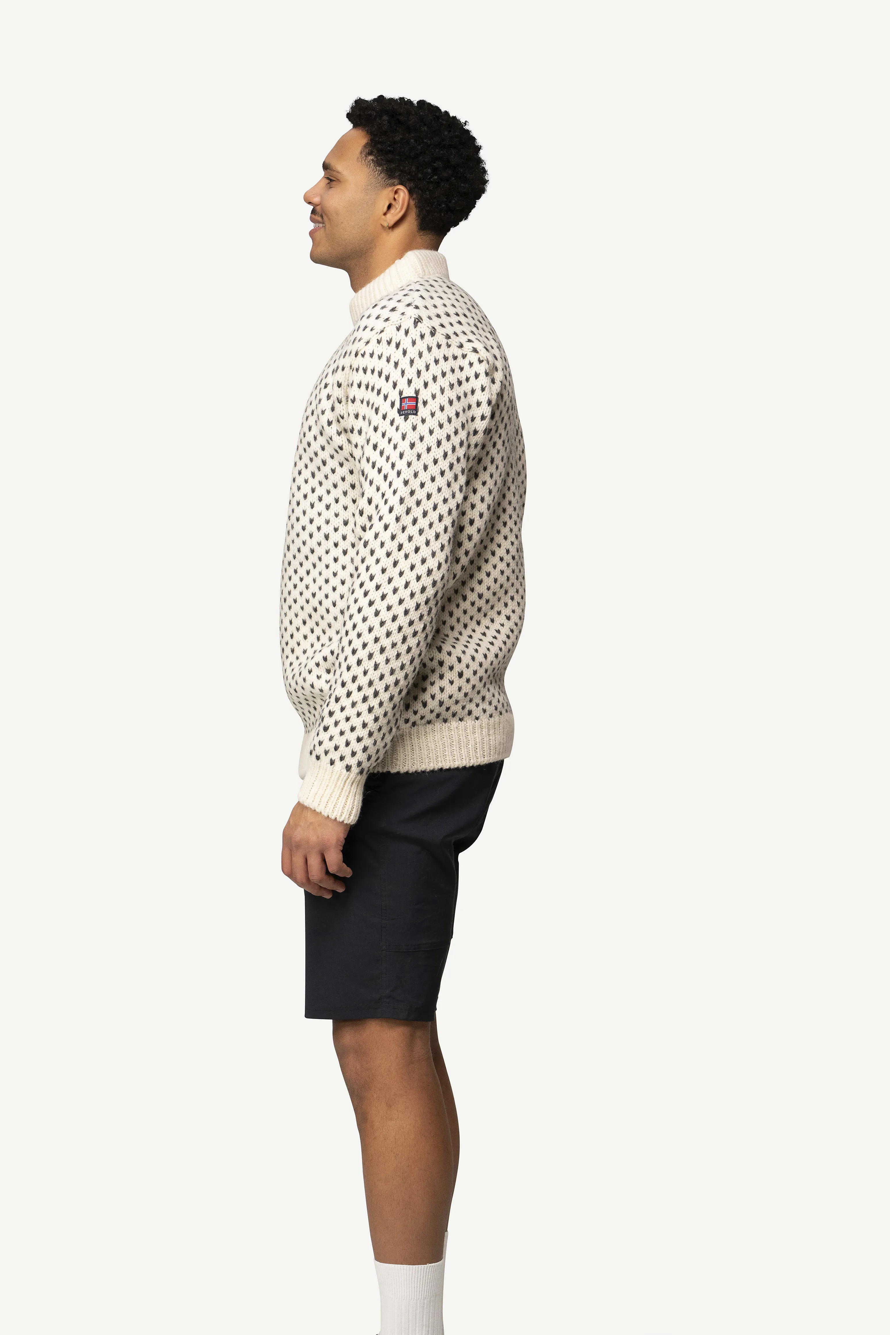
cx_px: 400
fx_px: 3226
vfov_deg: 23.3
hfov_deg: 15.7
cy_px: 789
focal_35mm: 87
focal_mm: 70
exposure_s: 1/80
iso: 500
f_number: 5
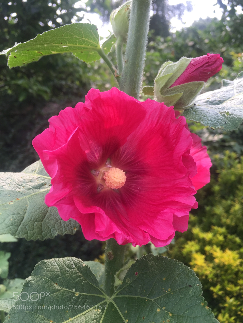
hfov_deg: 48.2
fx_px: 271
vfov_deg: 61.7
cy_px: 162
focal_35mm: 29
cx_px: 122
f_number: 2.2
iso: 32
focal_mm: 4.15
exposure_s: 1/455
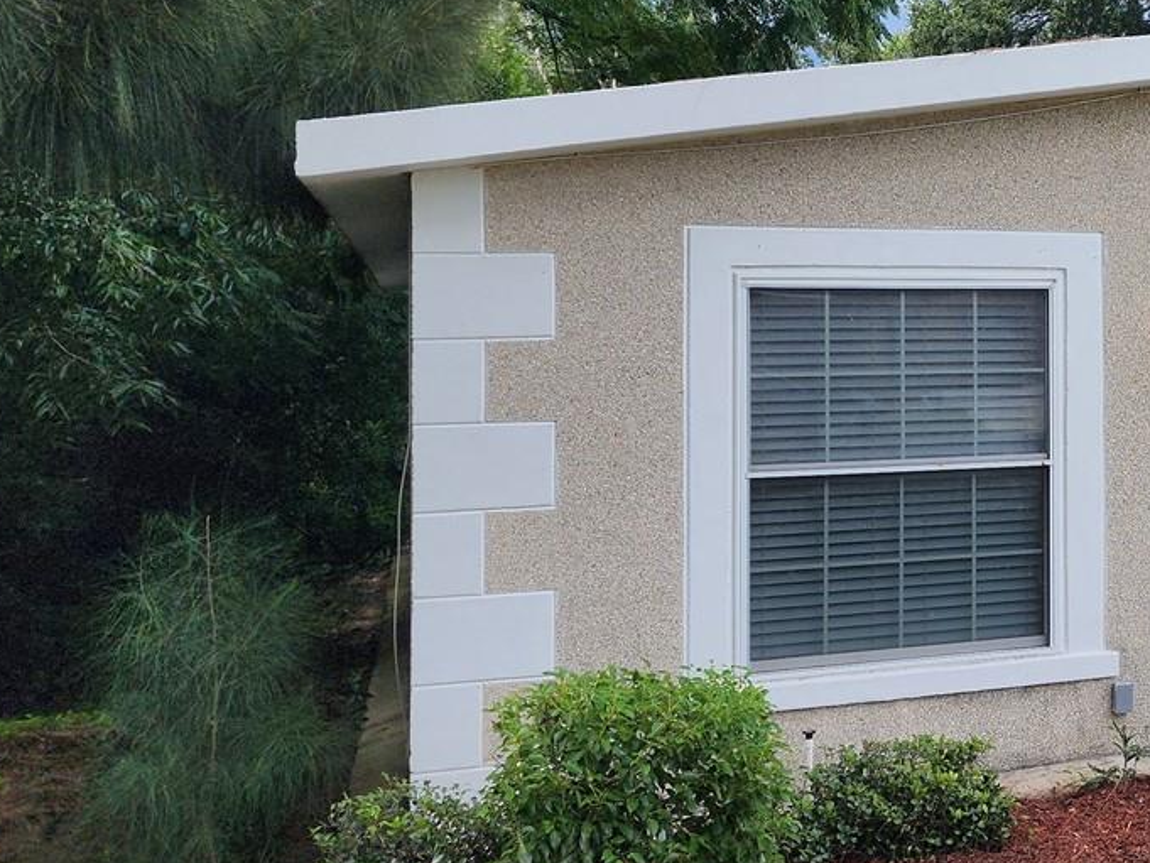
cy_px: 299
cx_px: 1299
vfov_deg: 26.9
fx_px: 1794
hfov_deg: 31.2
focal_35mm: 54
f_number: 1.8
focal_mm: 6.4
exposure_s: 1/914
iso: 12
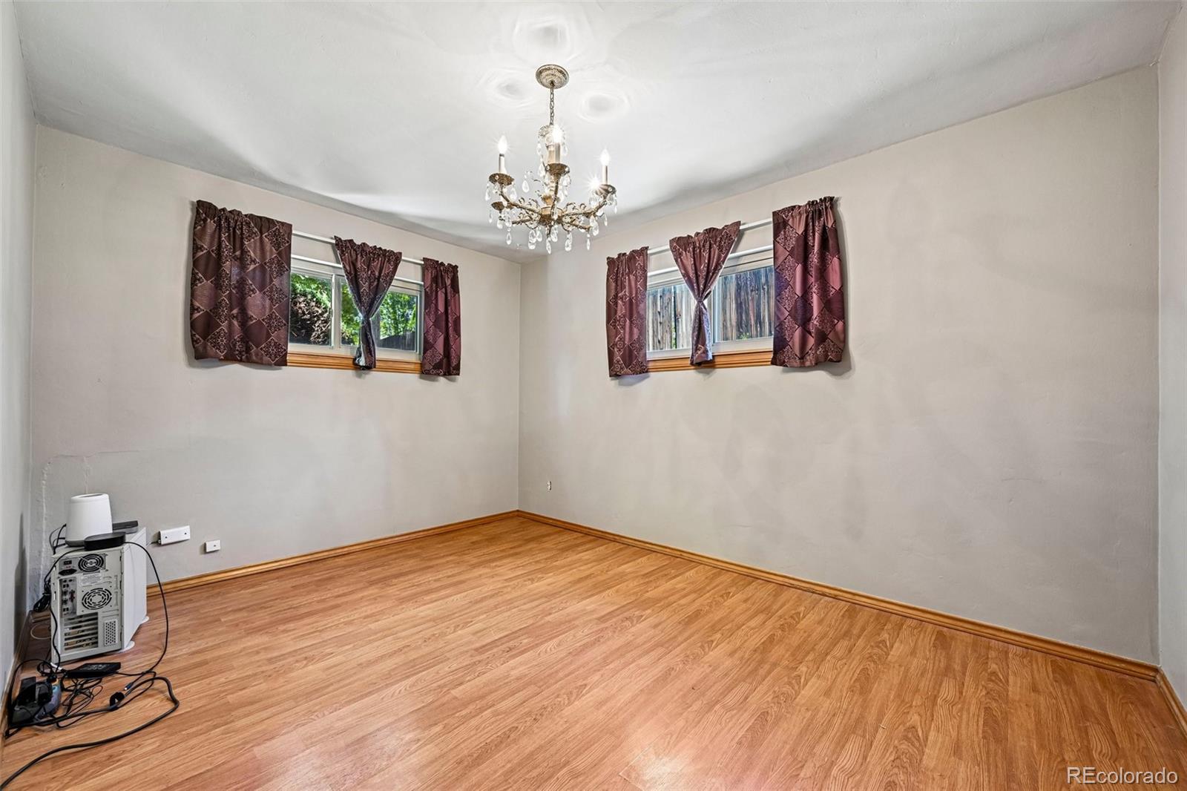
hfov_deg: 104.3
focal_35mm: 14
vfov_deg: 81.2
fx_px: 461
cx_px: 594
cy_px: 396
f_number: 10
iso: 400
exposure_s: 1/6
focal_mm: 14
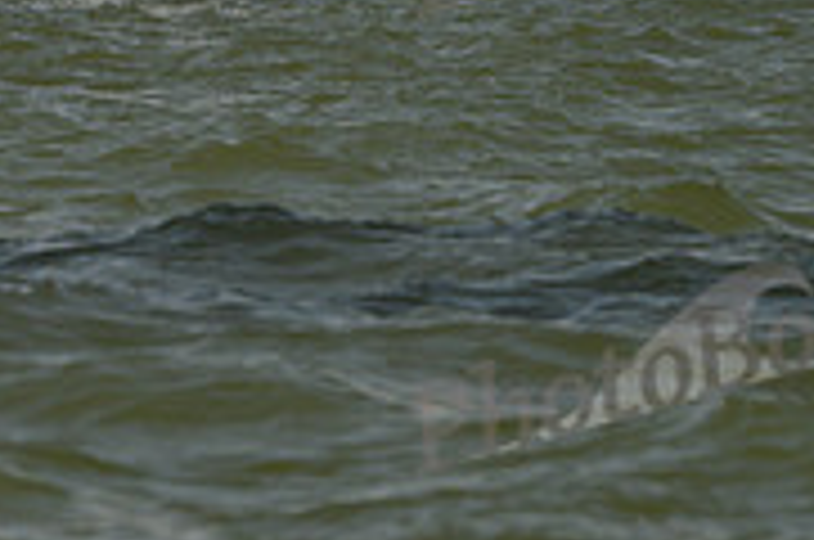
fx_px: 8848
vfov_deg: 3.5
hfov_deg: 5.3
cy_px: -272
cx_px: 180
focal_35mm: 392
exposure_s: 1/1250
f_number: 6.3
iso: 280
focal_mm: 122
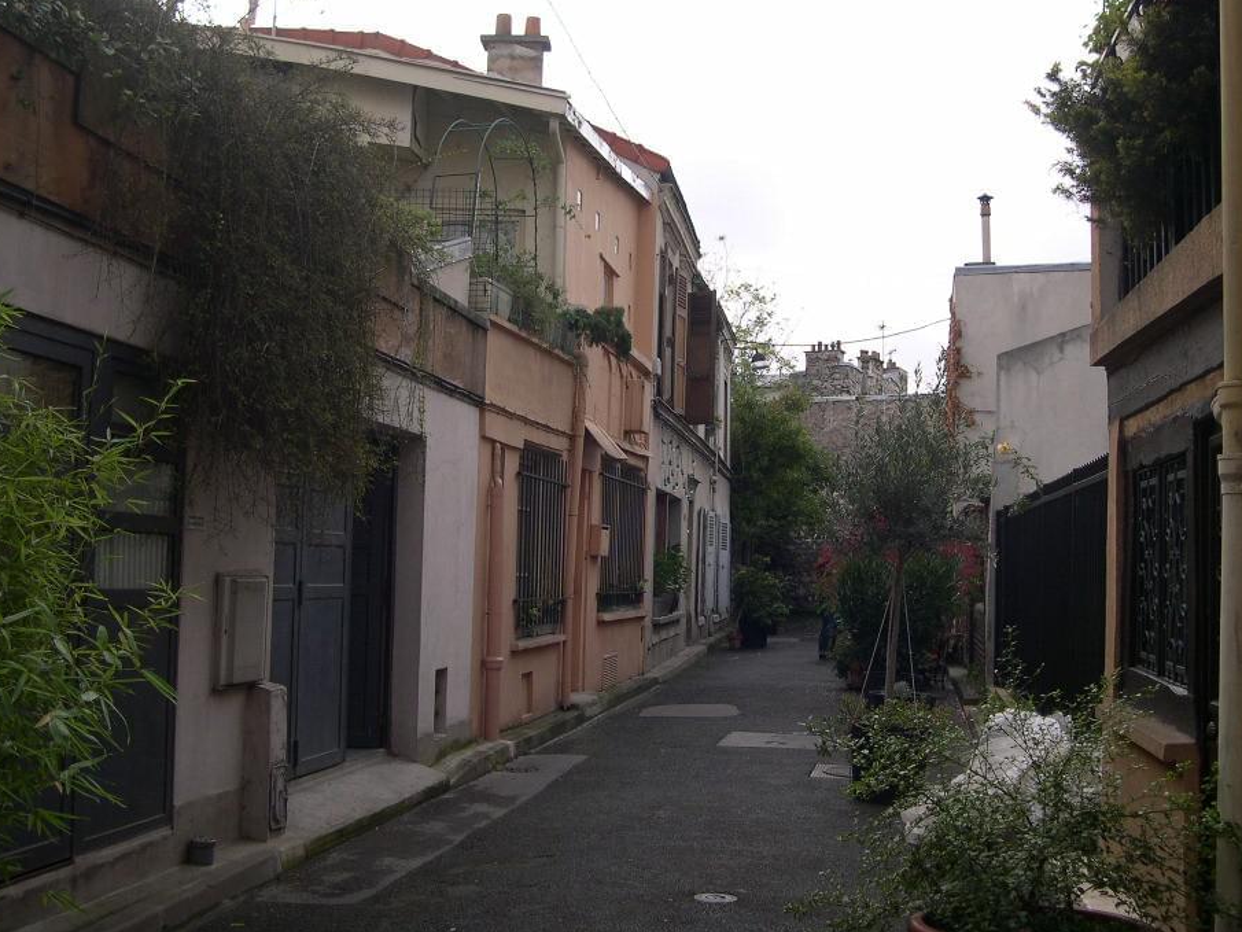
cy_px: 408
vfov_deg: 33.6
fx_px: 1543
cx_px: 661
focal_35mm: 43
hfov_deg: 43.8
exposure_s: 1/326
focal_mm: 8
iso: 100
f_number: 2.8
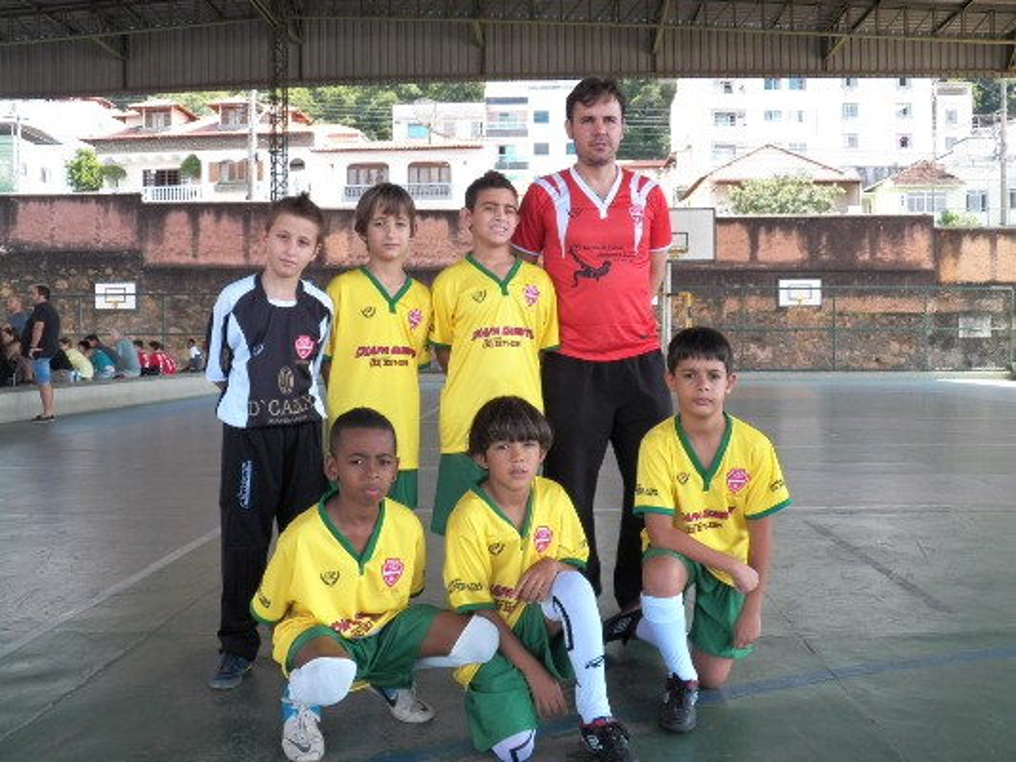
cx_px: 508
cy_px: 381
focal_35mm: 31
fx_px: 910
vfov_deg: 45.5
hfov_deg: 58.3
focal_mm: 5.5
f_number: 4
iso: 125
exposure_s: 1/160
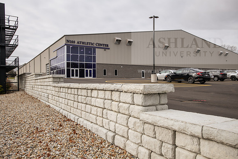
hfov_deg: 61.9
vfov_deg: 43.6
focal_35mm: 30
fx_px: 198
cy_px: 80
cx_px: 119
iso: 200
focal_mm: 30
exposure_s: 1/400
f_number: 8
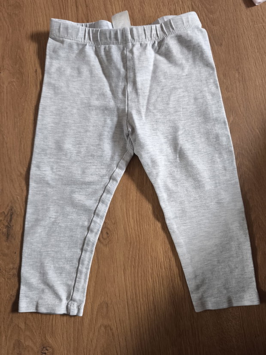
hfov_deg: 58.9
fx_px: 236
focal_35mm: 23
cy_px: 178
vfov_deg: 73.9
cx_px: 133
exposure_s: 1/33.3
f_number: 1.6
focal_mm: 6.57
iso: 800
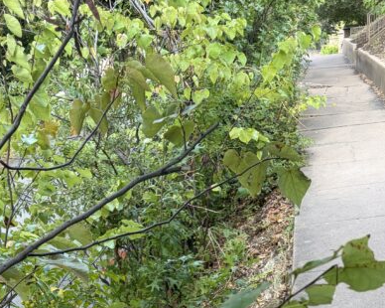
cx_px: 162
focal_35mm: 67
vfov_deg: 19.3
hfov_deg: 28.3
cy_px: 491
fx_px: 763
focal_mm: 5.96
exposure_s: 1/122
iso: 64
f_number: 1.6
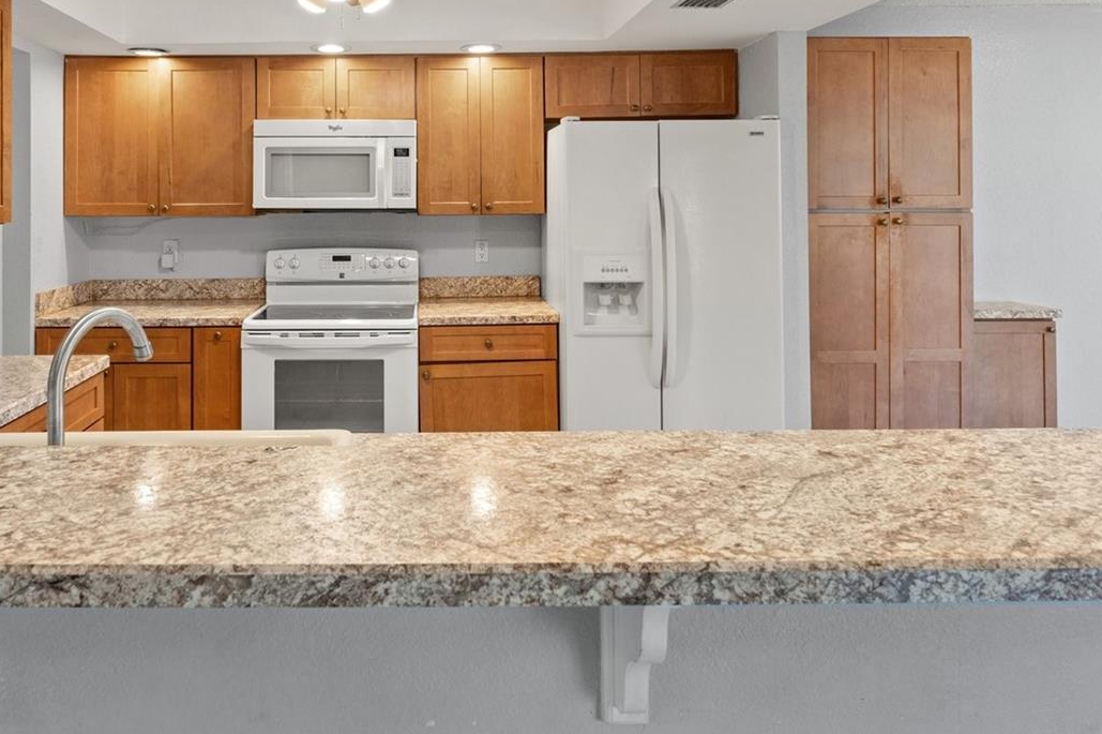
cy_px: 174
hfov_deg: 64.7
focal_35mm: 28
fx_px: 857
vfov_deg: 44.6
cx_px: 421
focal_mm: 12
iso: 400
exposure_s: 1/6
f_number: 7.1
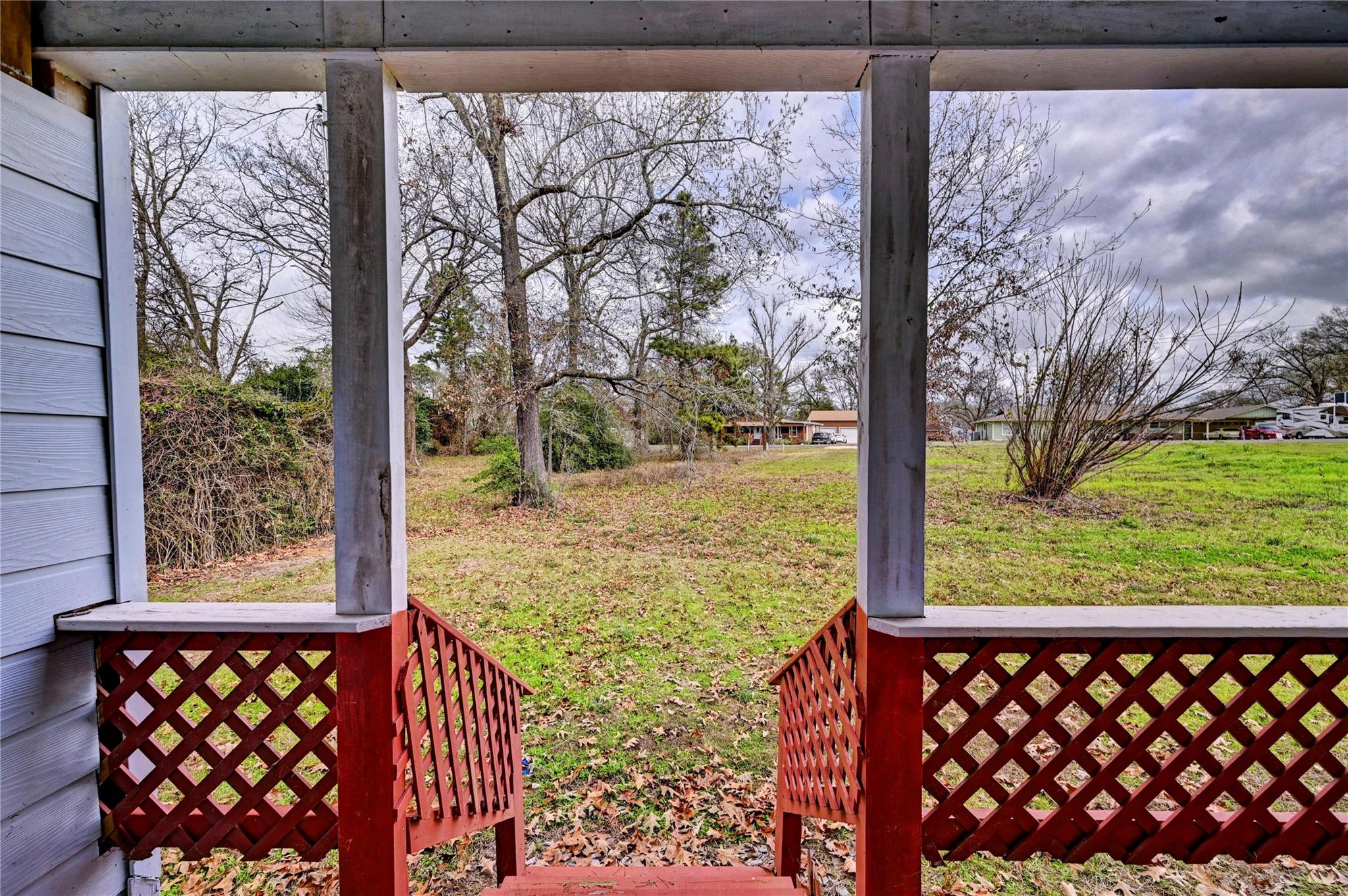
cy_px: 448
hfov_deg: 104.3
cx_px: 674
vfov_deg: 81.1
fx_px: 524
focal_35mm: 14
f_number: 8
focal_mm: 14
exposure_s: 1/500
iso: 400
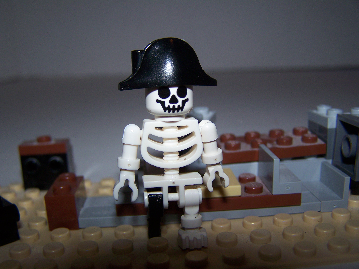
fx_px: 394
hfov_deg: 49.0
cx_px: 180
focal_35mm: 38
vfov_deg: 37.7
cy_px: 134
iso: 80
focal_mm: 6.3
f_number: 2.8
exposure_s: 1/60
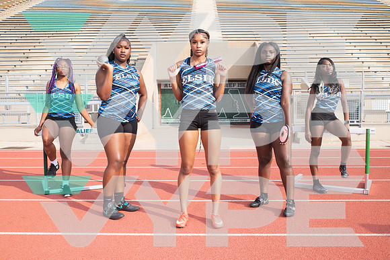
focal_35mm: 35
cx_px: 195
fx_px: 379
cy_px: 130
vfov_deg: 37.9
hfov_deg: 54.4
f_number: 8
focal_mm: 35
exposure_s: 1/320
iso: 160
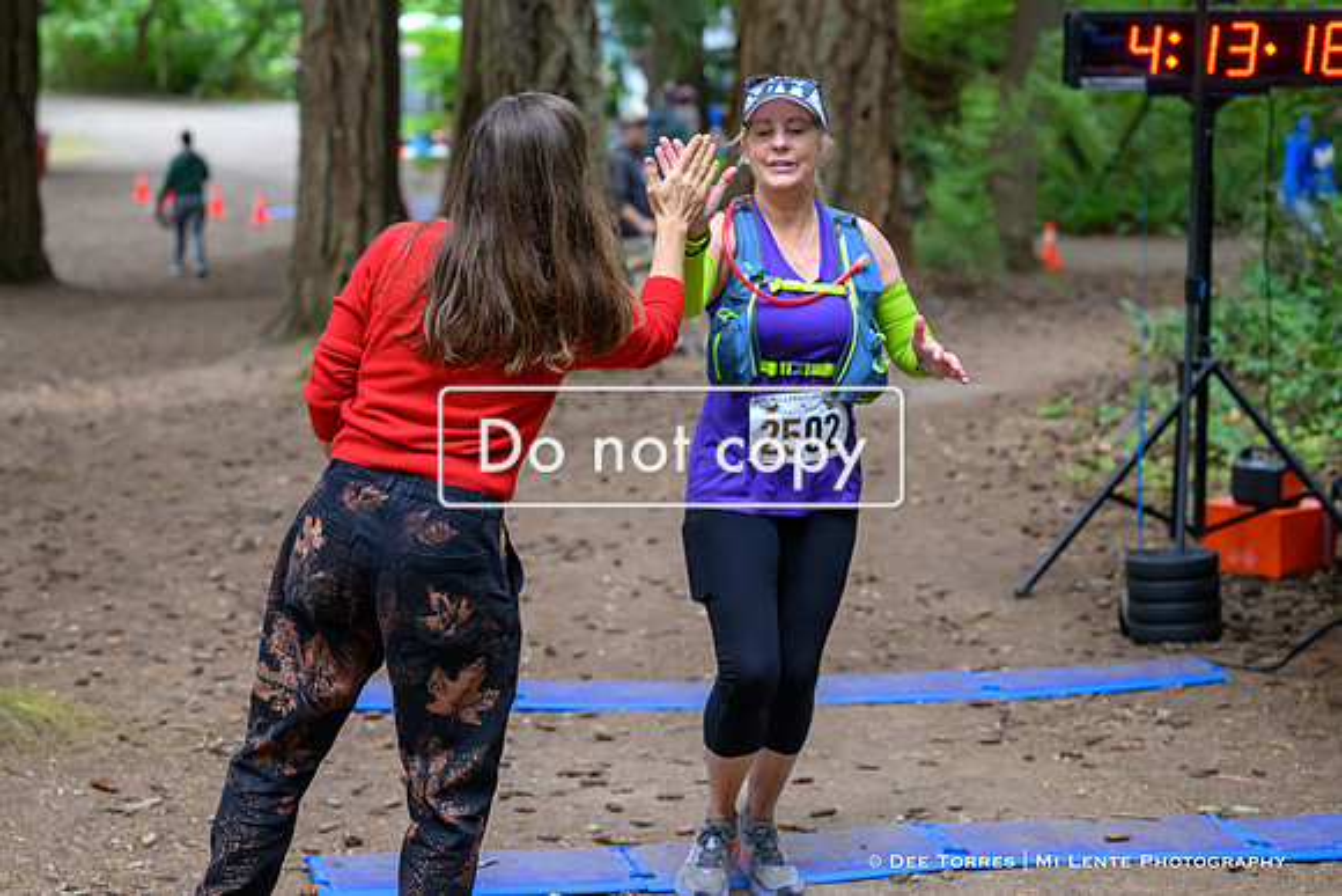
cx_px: 575
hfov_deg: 25.2
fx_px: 2997
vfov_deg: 17.0
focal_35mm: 80
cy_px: 426
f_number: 3.5
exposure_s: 1/640
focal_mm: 70
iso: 3600
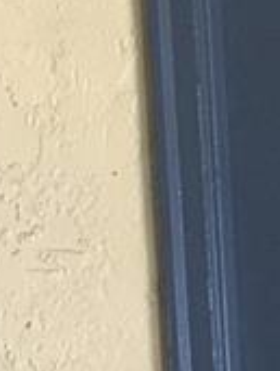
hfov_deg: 6.9
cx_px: 703
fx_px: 2181
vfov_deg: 9.6
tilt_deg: -8.8
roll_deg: +0.2
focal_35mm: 203
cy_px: 391
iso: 200
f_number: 2.2
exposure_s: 1/30
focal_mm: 4.15
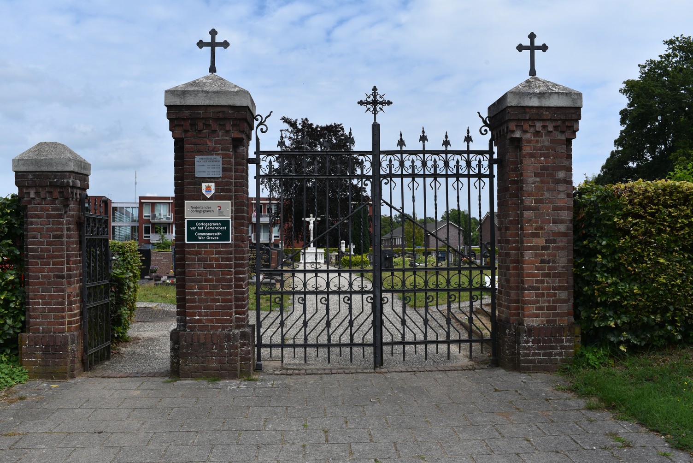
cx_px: 346
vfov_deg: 37.9
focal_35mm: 35
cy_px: 232
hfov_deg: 54.4
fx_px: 674
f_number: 10
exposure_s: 1/400
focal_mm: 35
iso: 200
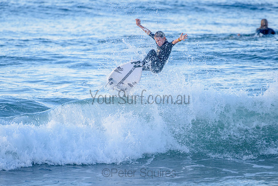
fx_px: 4734
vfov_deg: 2.2
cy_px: 114
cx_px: 146
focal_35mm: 613
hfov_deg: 3.4
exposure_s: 1/1250
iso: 500
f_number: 5.6
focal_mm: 500
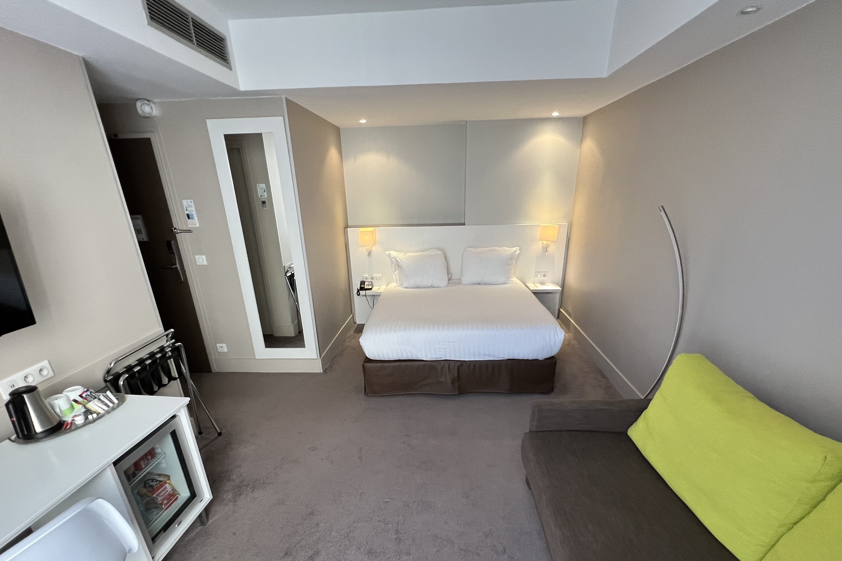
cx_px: 422
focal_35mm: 16
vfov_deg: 72.0
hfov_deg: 96.7
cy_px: 364
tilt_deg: -24.4
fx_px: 374
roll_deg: +1.2
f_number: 1.8
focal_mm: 1.57
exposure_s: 1/100
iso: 250
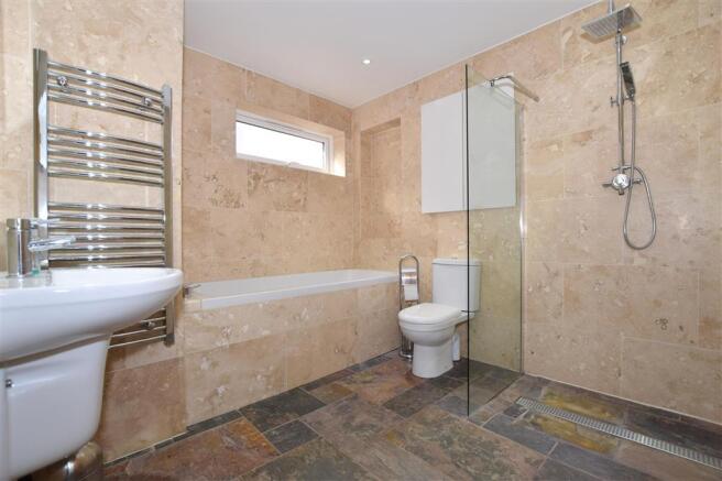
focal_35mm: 15
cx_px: 361
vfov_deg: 77.3
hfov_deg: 100.4
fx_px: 301
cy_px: 240
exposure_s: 1/160
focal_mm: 10
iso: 400
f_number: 6.3
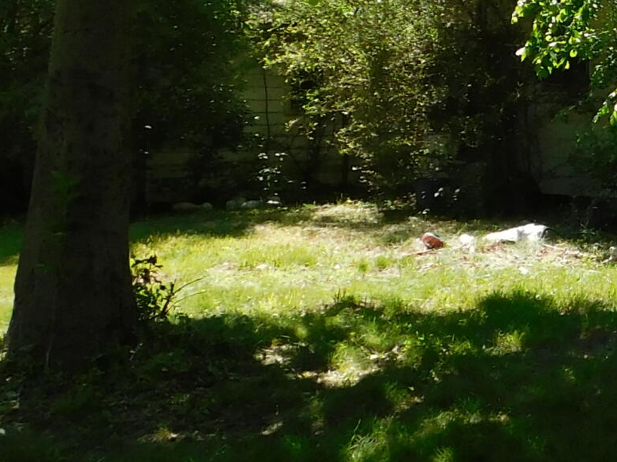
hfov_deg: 19.0
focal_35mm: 89
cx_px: 962
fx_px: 1586
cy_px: -9
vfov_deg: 16.2
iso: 125
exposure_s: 1/500
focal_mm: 4
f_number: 3
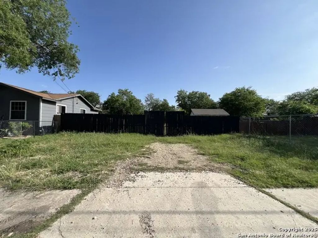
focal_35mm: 13
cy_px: 119
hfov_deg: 106.2
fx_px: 119
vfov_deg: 89.9
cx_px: 159
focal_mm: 1.57
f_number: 1.8
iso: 32
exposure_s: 1/1553
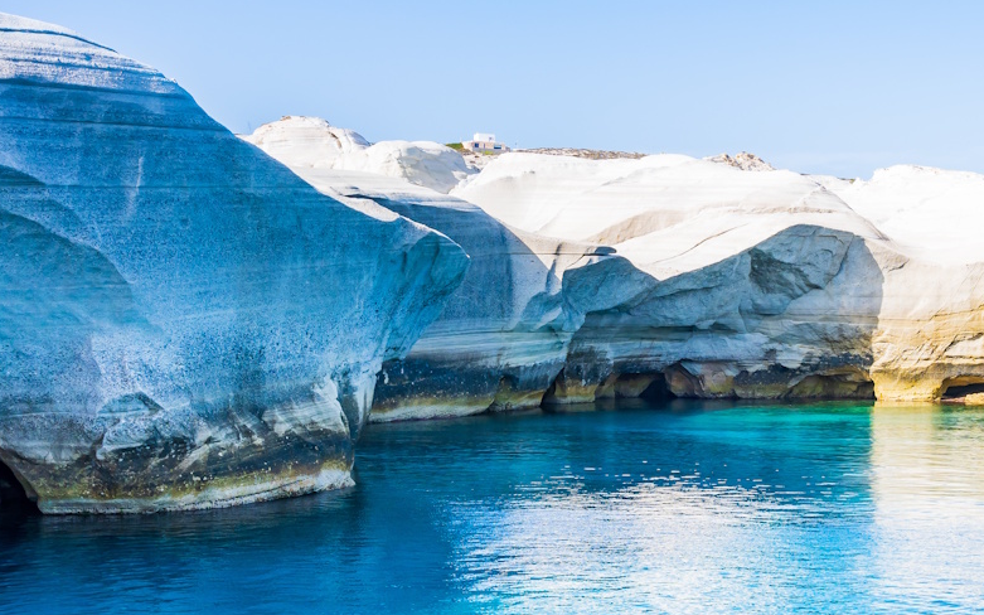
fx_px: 1260
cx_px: 695
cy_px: 454
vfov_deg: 27.1
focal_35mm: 47
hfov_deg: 41.8
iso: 100
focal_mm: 16
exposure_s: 1/160
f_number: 8
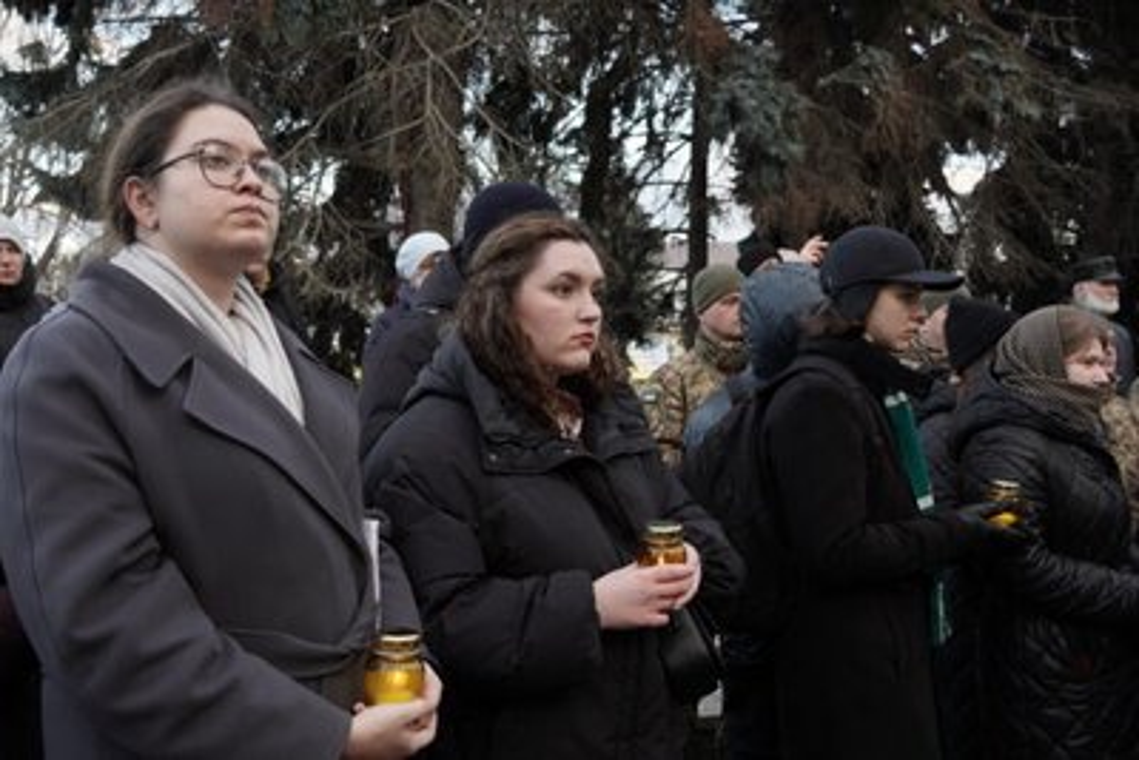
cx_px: 570
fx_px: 1092
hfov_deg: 55.1
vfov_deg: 38.4
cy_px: 380
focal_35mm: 34
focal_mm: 23
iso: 400
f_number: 5
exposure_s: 1/100
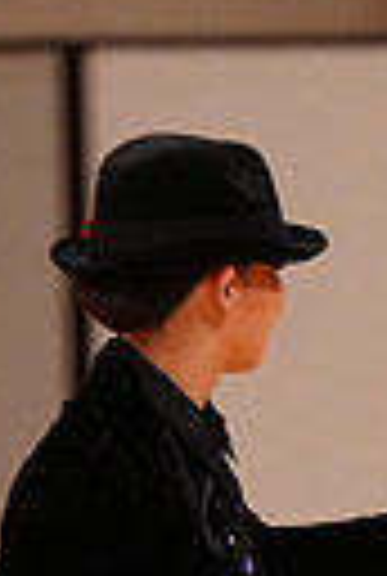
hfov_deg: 1.8
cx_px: 664
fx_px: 12557
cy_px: 1094
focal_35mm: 783
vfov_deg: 2.6
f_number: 2.8
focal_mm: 173
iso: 3200
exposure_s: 1/320
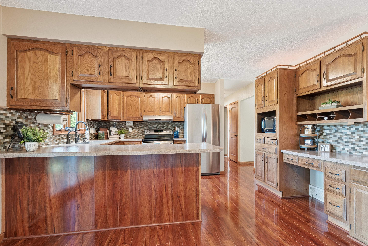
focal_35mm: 17
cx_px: 192
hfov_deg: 93.2
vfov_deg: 70.4
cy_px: 128
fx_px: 174
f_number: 10
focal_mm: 16
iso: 800
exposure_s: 1/4
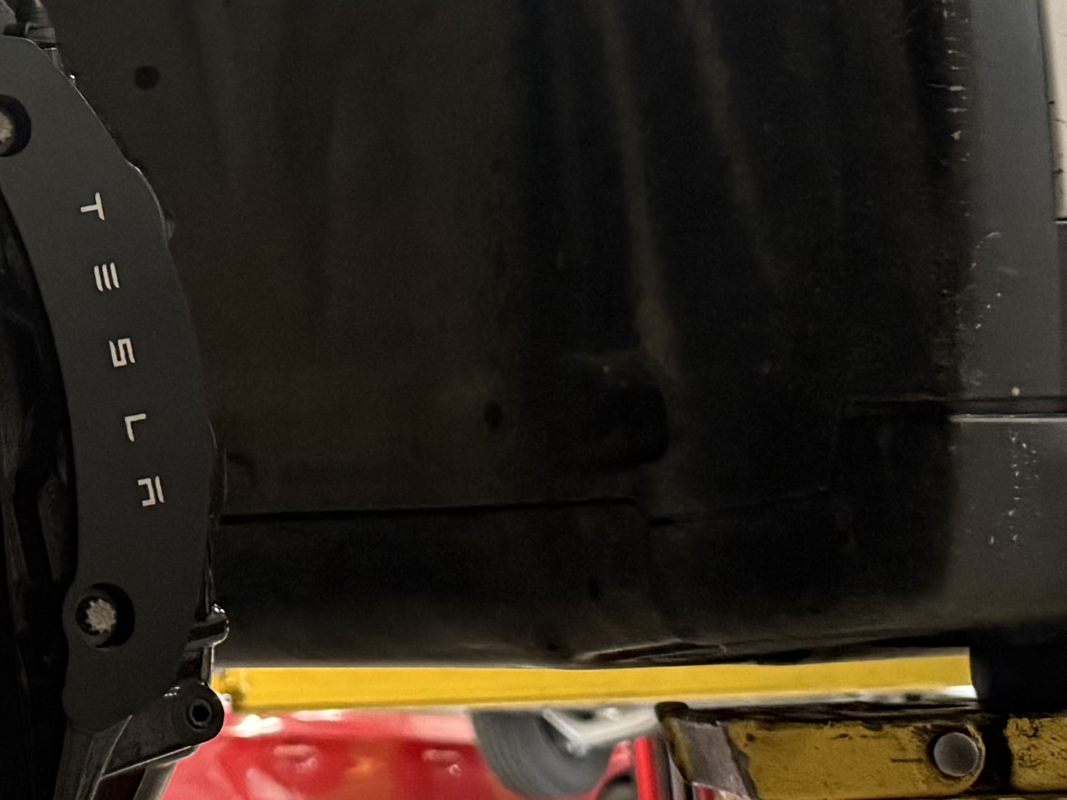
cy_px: -119
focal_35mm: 101
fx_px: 3113
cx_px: -392
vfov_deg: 14.3
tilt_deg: +12.0
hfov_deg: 17.9
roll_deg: +2.9
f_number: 1.78
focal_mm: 6.76
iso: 640
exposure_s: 1/60
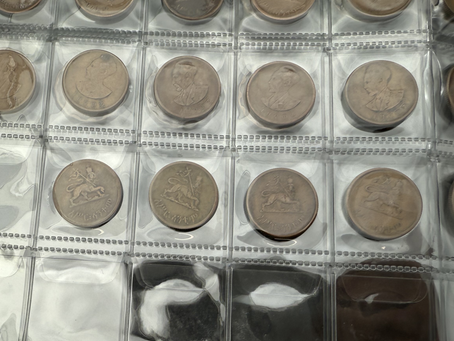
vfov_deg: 34.3
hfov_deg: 44.6
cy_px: 181
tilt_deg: -77.0
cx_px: 185
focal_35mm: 42
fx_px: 551
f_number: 2.2
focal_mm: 2.22
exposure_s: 1/245
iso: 40
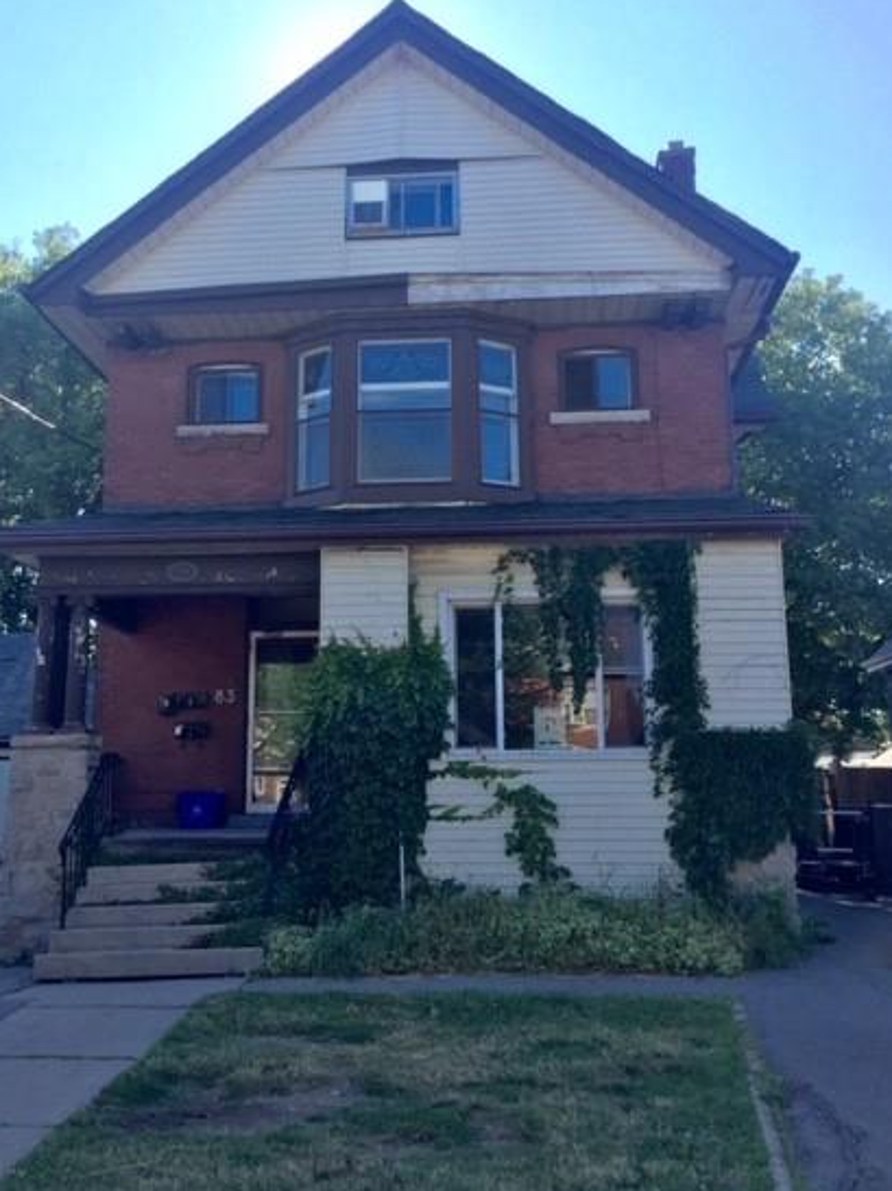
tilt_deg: +11.5
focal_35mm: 34
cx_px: 399
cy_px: 585
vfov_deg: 54.0
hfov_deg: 41.7
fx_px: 1169
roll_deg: -0.3
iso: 32
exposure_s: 1/1199
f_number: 2.2
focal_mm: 4.15
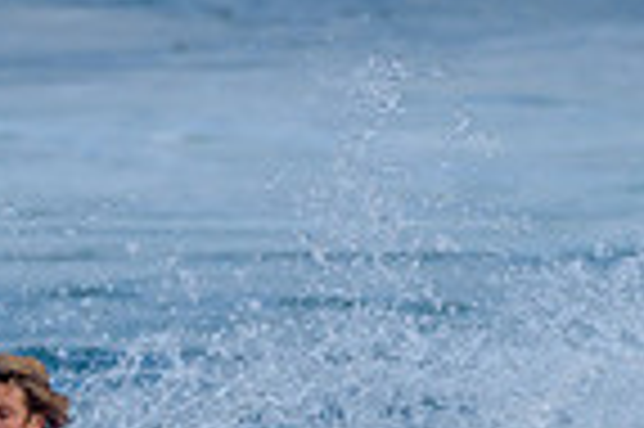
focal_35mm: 2489
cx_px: 126
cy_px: 597
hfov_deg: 0.8
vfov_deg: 0.6
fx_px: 44474
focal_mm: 500
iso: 220
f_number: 5.6
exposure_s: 1/1250
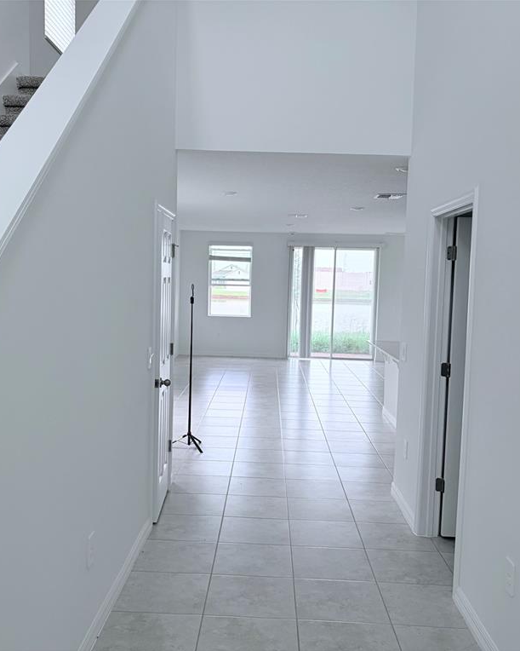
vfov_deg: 52.8
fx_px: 654
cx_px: 247
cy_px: 326
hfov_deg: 43.3
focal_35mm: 34
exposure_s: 1/209
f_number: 1.6
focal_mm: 5.96
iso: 80
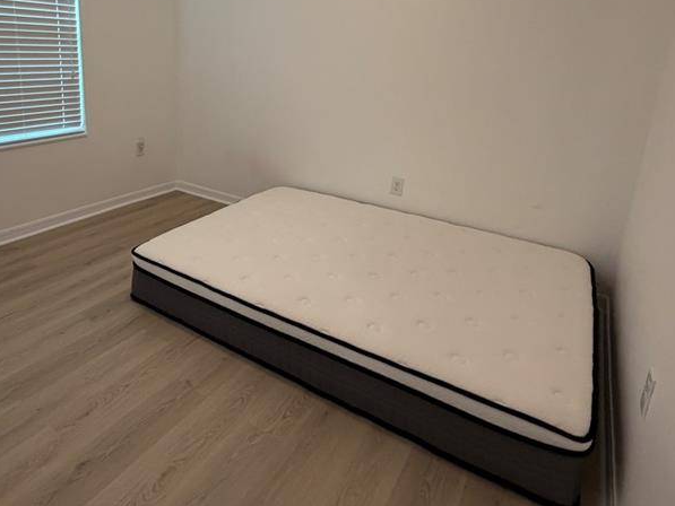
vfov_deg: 55.5
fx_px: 468
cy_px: 164
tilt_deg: -15.7
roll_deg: +0.0
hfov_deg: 70.3
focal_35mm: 24
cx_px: 248
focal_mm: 2.22
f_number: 2.2
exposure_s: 1/120
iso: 320
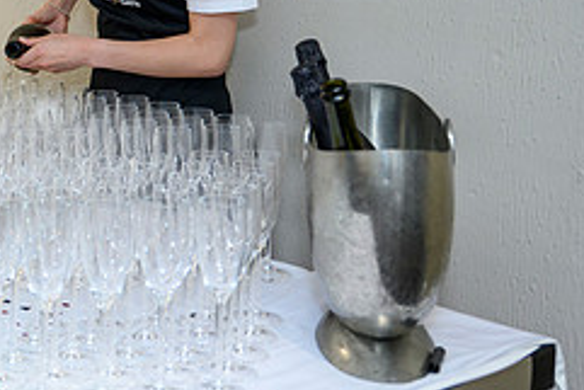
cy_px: 4
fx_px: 1380
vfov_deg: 15.8
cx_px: -102
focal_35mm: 85
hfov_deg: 22.2
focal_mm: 32
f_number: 2.8
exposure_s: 1/125
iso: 1400
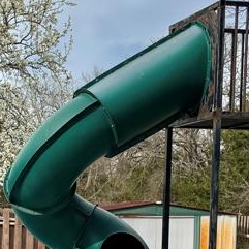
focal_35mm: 90
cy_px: 260
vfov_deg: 18.7
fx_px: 732
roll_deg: -0.5
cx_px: -63
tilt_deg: -5.3
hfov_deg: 18.2
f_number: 1.78
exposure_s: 1/4608
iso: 80
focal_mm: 6.76
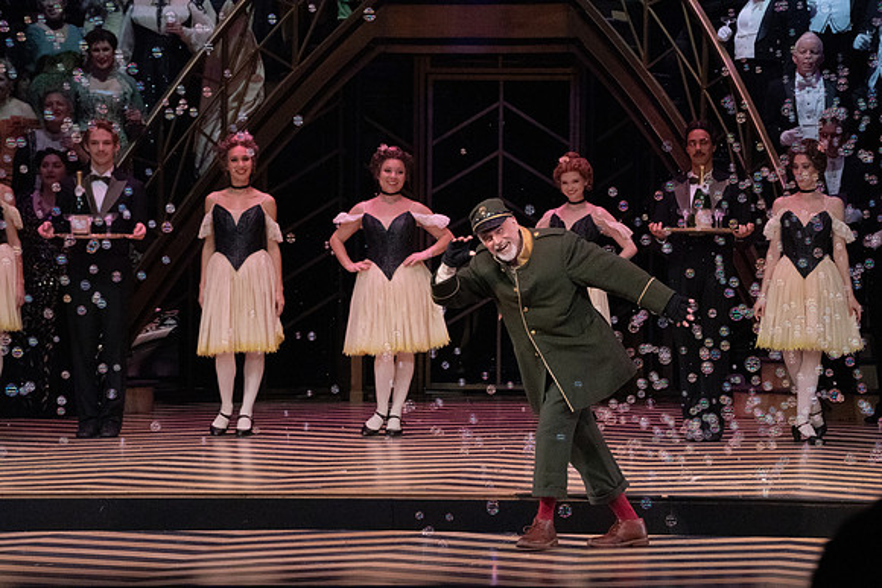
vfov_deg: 7.3
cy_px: 294
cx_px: 441
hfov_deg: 11.0
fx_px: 4582
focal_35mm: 187
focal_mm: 187
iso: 12800
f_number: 18
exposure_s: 1/400
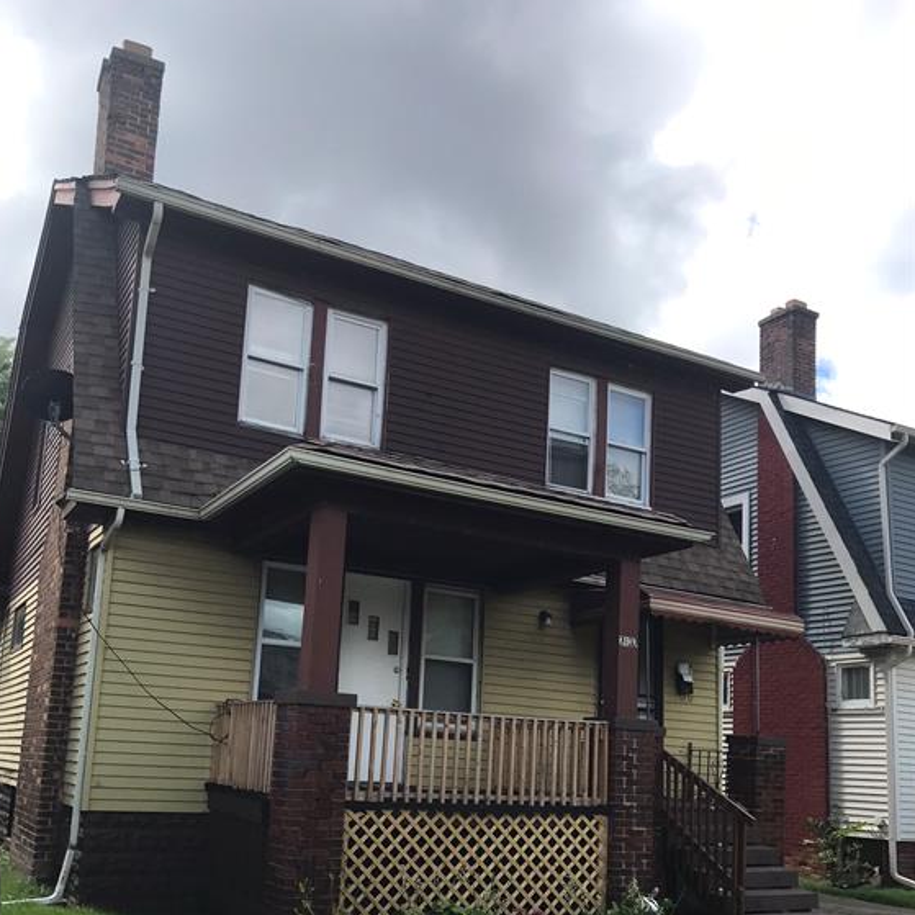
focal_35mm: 34
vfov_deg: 47.7
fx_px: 1017
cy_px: 602
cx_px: 445
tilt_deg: +10.9
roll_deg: -2.7
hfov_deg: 48.4
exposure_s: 1/1497
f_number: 1.8
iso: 20
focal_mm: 3.99
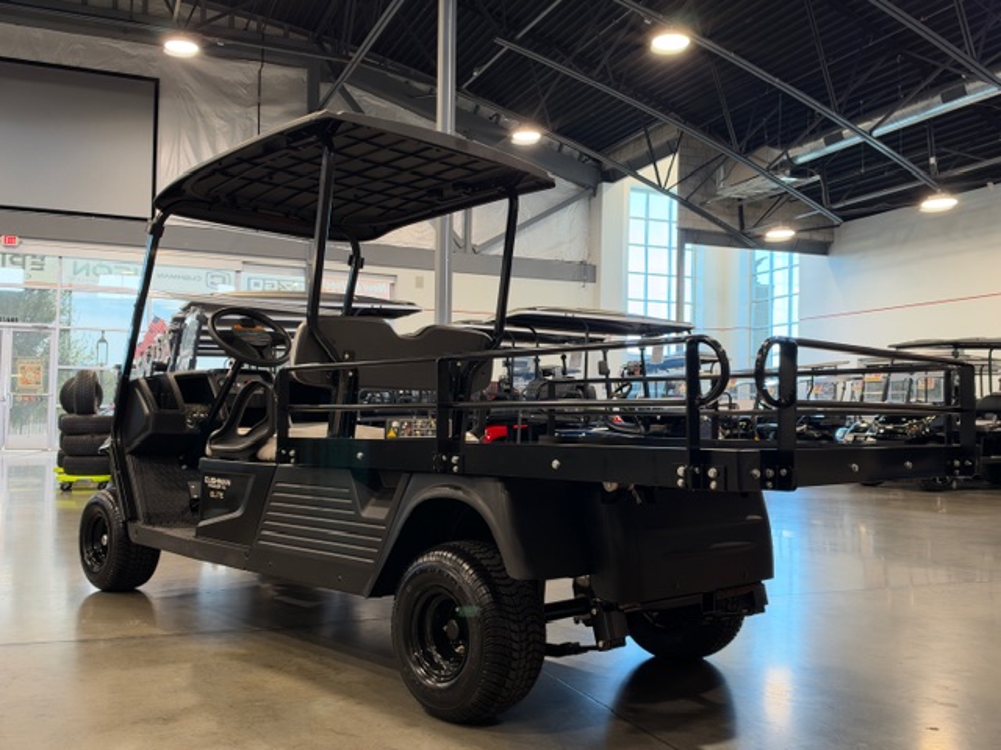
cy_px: 375
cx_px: 500
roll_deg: -0.6
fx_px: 954
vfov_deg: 42.9
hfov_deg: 55.4
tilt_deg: +2.4
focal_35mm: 33
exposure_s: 1/121
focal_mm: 6.93
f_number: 1.8
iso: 320
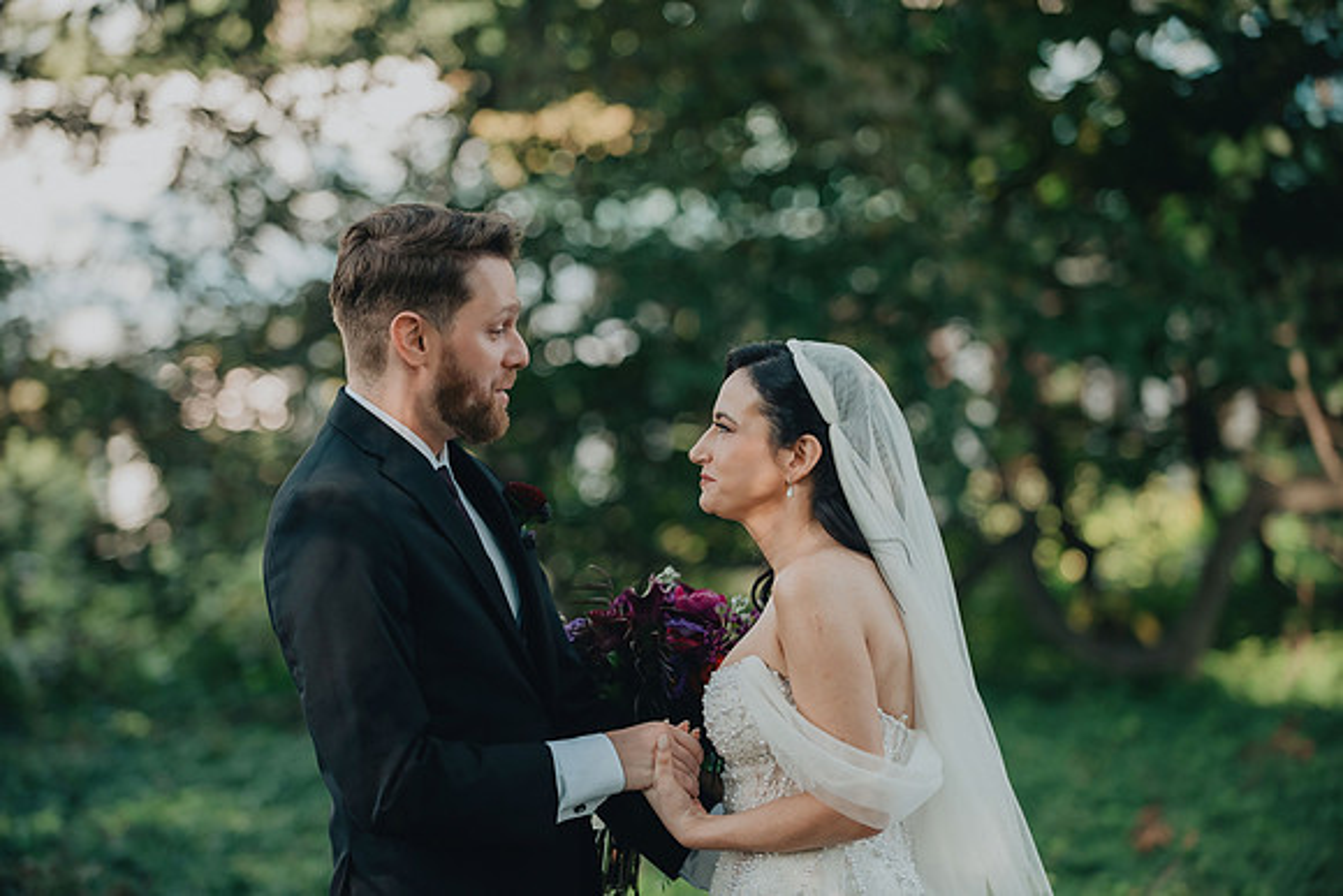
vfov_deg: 11.4
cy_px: 448
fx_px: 4478
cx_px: 672
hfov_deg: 17.1
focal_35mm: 120
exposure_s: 1/1000
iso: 800
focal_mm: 120
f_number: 2.8
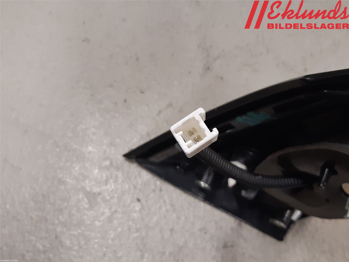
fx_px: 262
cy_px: 131
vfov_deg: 53.1
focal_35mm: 26
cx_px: 174
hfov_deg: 67.3
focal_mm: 3.93
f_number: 1.7
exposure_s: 1/50
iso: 125
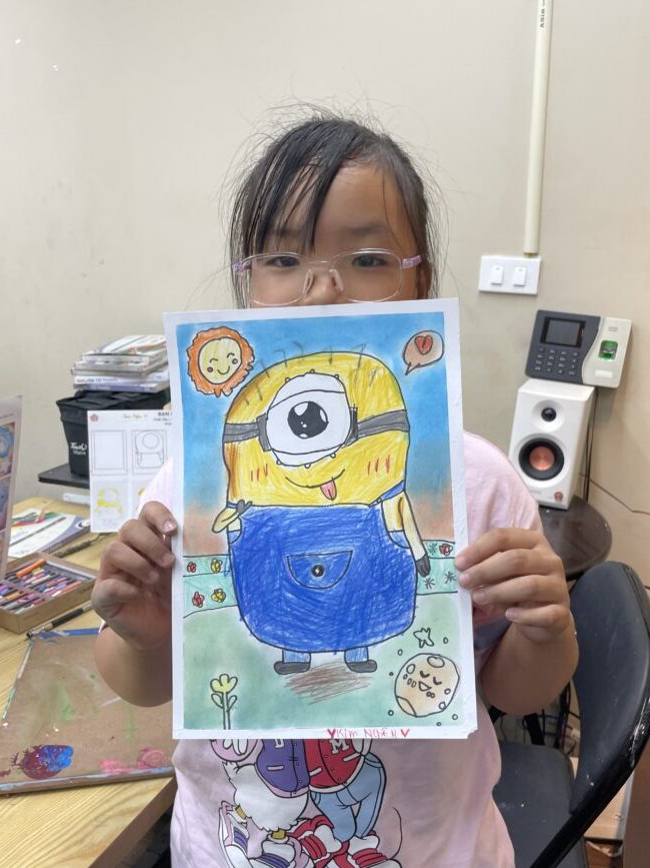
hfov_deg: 46.7
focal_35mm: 30
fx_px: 751
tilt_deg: -16.9
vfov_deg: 59.8
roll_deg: +0.1
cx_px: 370
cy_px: 484
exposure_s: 1/100
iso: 50
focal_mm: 4.2
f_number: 1.6
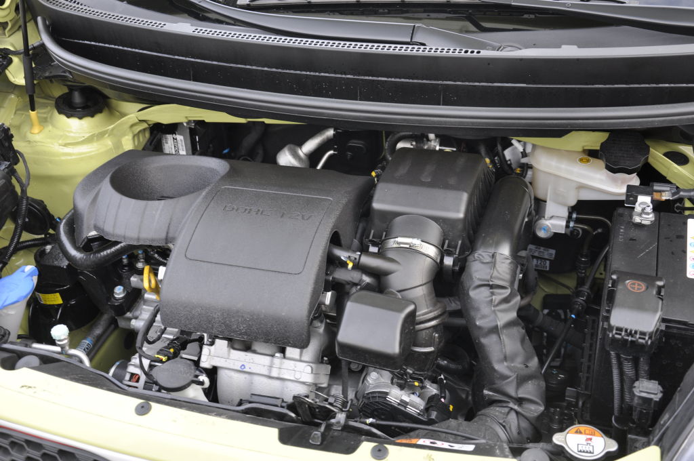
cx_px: 347
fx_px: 924
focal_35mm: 48
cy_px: 230
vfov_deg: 28.0
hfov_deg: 41.2
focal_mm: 32
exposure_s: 1/30
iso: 200
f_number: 5.6
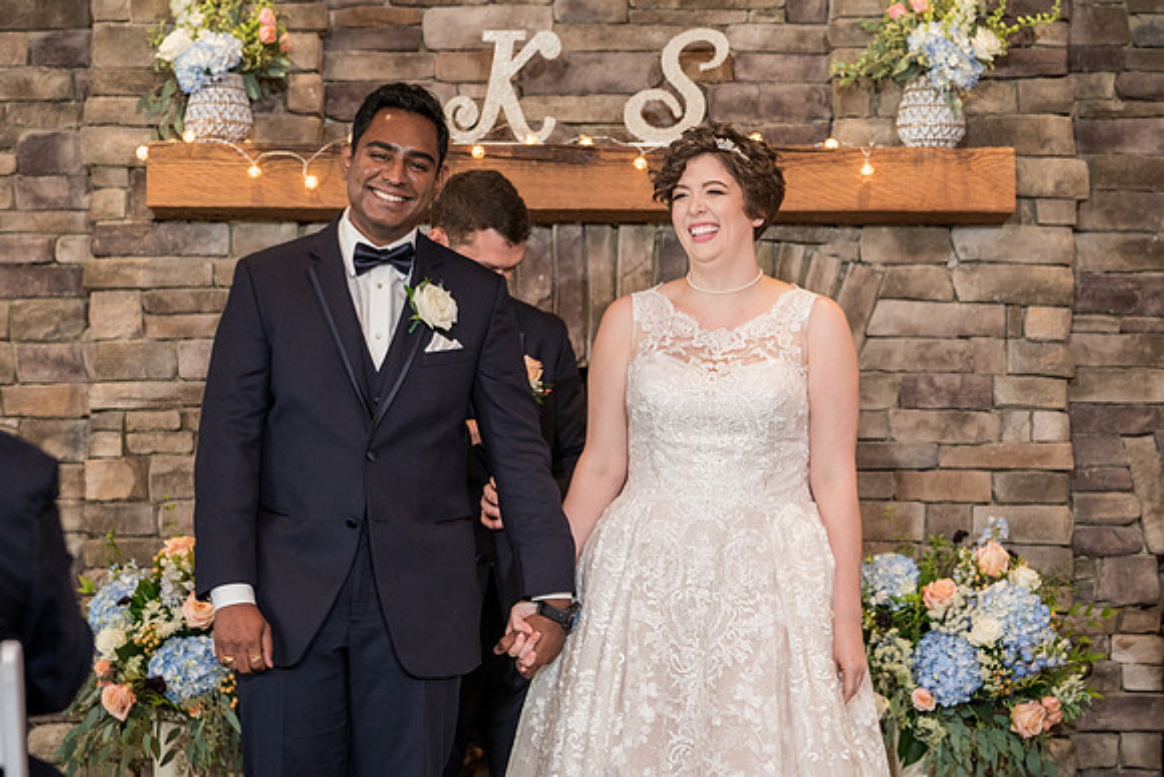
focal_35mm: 116
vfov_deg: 11.8
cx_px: 561
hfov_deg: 17.6
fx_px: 3766
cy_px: 390
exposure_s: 1/100
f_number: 4
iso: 2000
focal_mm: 108
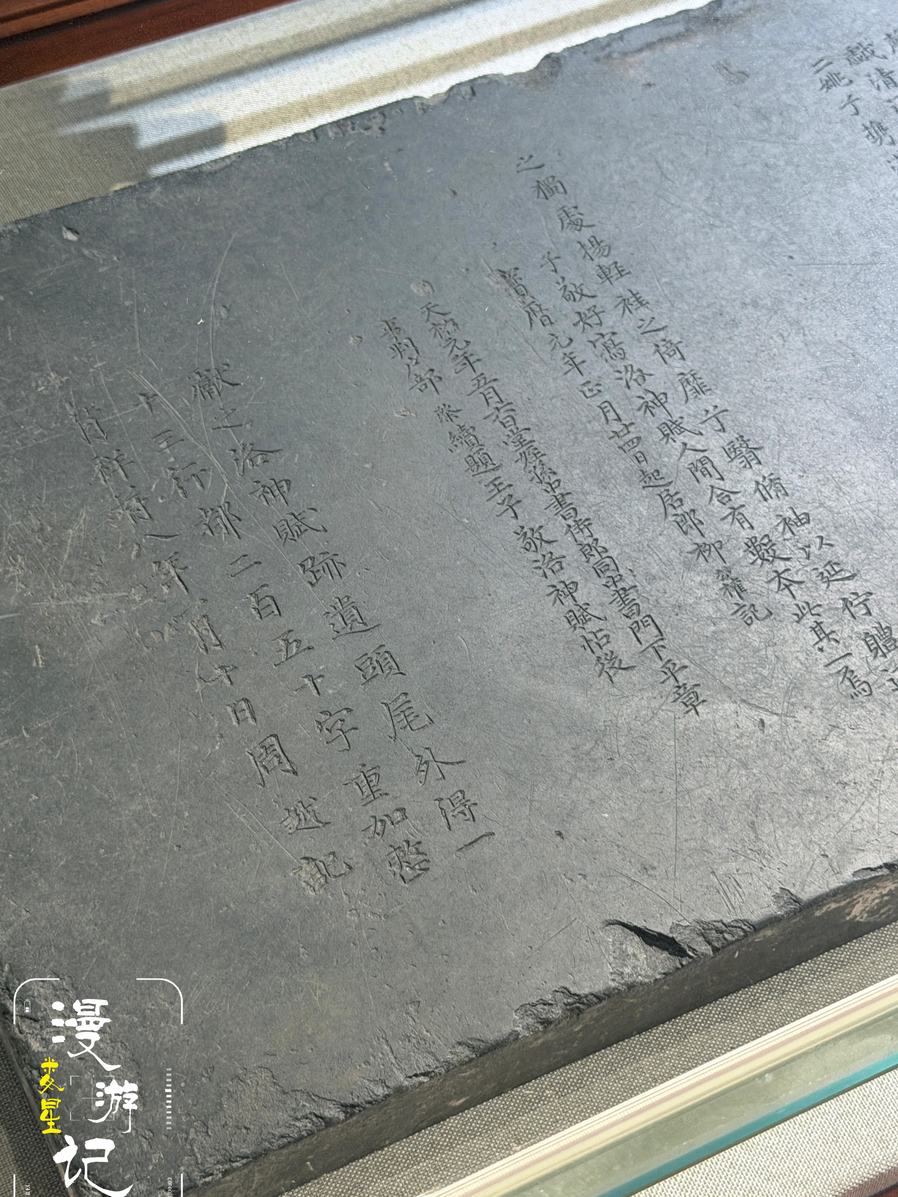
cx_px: 449
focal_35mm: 52
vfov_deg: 36.8
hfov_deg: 28.0
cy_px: 629
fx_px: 1799
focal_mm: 48
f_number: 22
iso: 500
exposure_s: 1/125
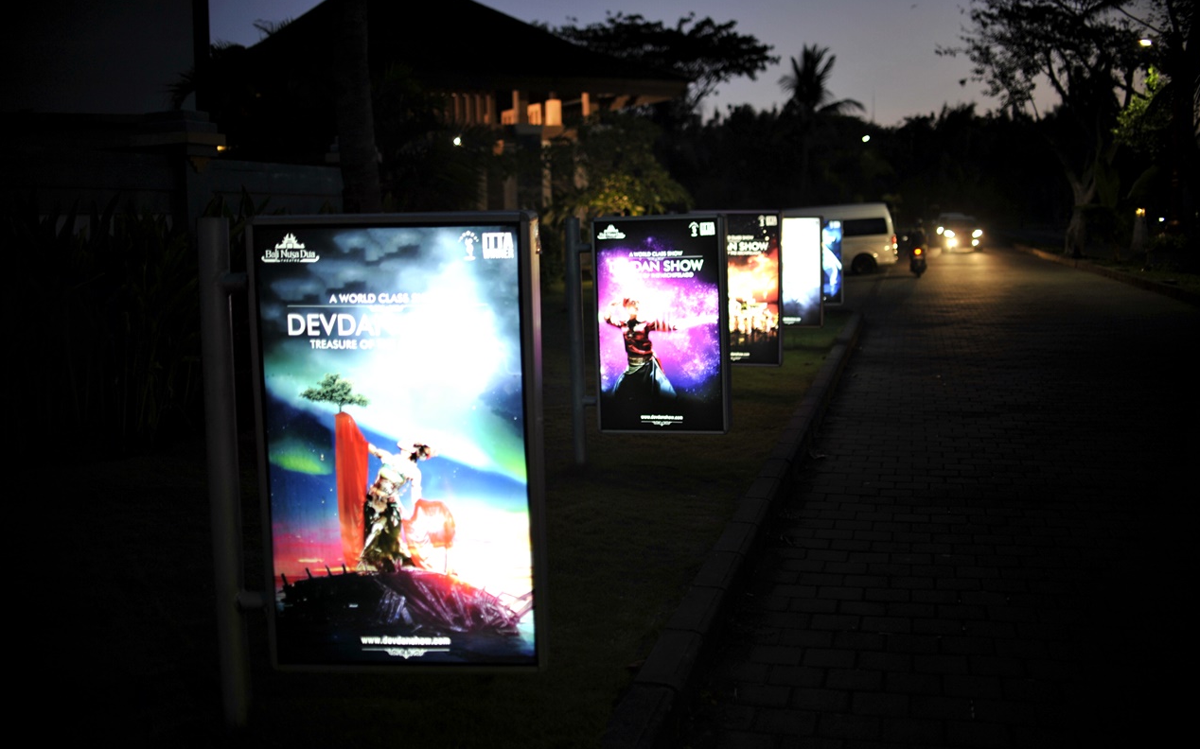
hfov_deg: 54.0
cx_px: 605
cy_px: 352
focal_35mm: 36
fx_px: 1177
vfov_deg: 35.3
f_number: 1.8
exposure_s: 1/50
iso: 360
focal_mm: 35
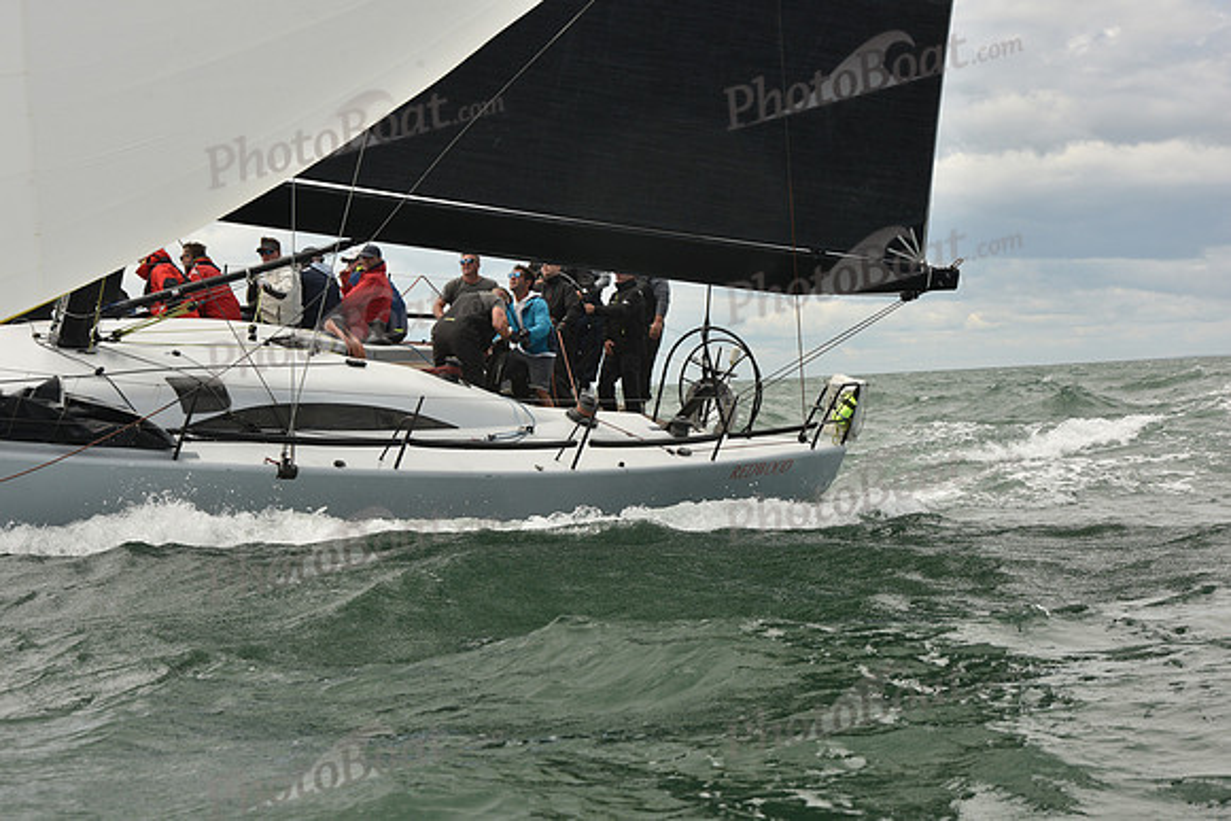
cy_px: 410
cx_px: 616
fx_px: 3352
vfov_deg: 14.0
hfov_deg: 20.8
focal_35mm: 98
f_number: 10
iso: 320
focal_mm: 98
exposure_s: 1/800
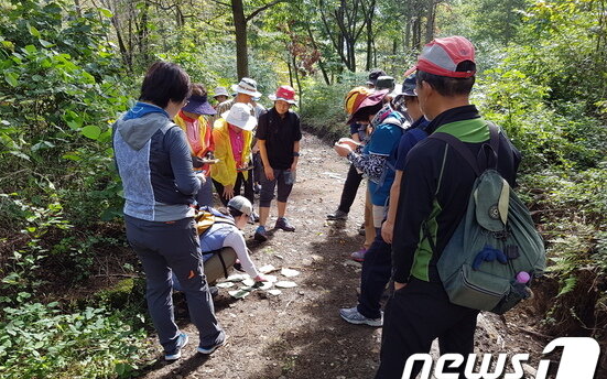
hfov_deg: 66.5
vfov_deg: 44.5
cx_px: 304
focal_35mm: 28
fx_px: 463
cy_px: 178
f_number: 1.7
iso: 50
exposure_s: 1/182
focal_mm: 4.2
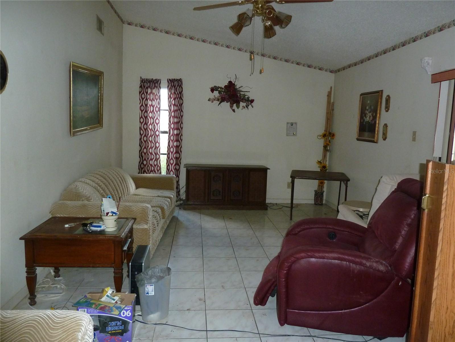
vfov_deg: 54.9
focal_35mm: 25
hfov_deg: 69.4
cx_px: 228
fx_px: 329
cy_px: 171
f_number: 3.3
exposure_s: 1/30
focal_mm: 4.1
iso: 320
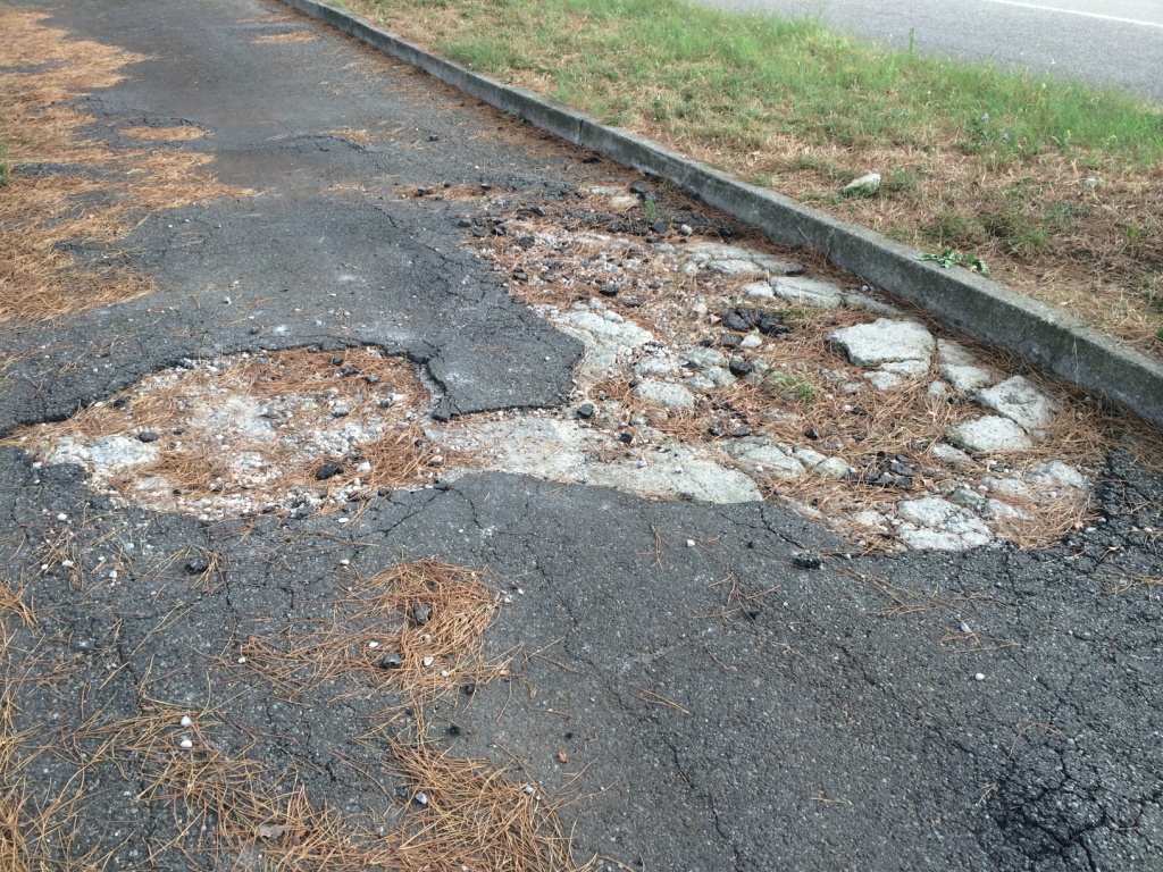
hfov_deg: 60.0
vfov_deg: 46.8
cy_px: 436
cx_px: 582
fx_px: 1008
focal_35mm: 30
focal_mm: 4.12
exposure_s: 1/169
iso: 32
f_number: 2.2
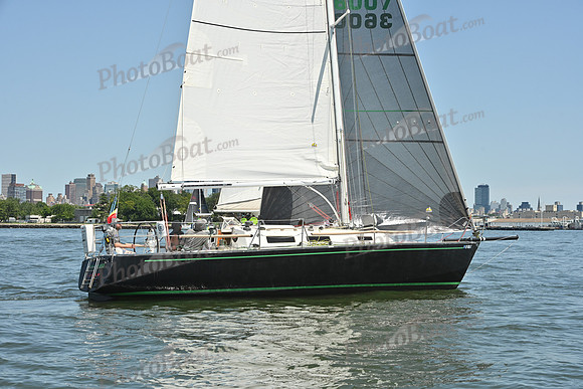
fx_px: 1134
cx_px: 292
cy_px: 194
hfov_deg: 28.8
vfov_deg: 19.5
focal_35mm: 70
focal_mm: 70
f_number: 10
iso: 320
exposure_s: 1/1000
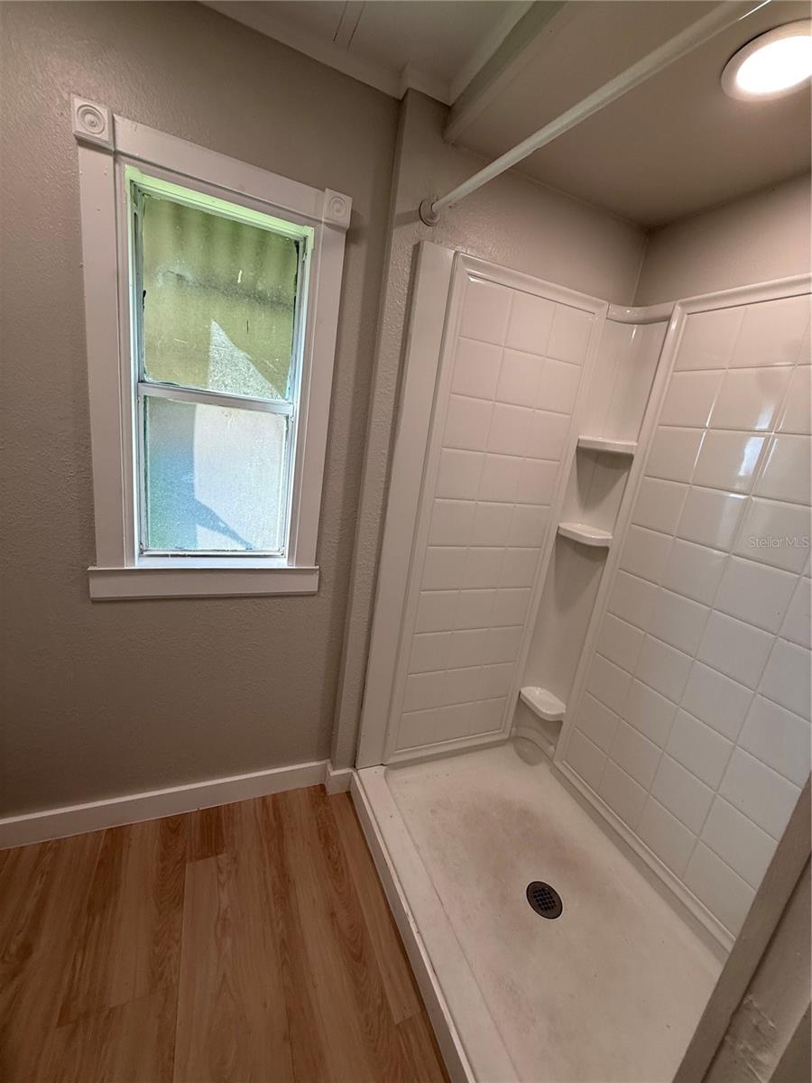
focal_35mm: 14
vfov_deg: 102.1
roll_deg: -8.4
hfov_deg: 85.7
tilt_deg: -15.8
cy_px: 542
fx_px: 438
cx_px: 406
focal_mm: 2.22
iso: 80
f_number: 2.2
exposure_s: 1/120
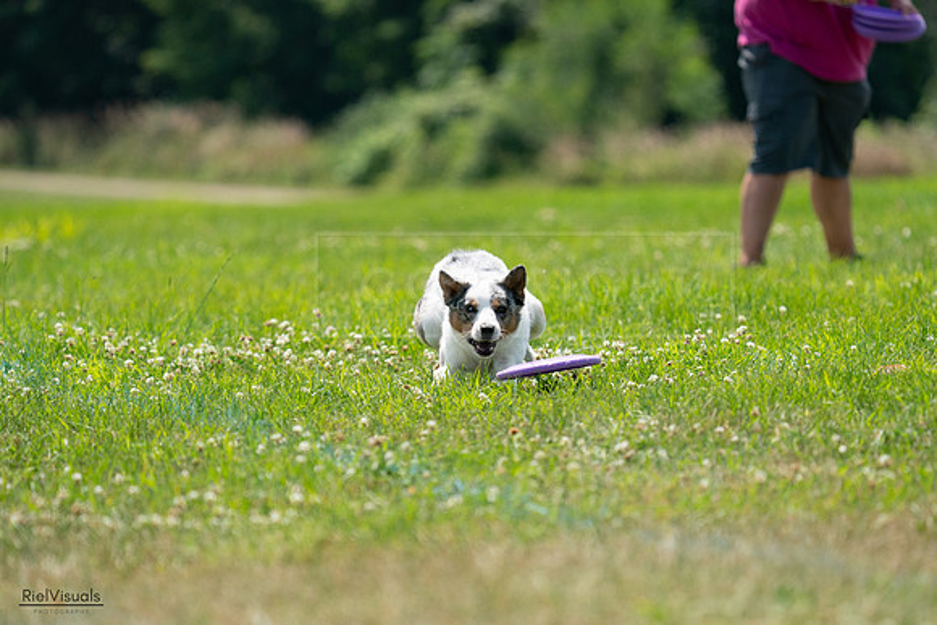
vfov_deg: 4.0
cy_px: 312
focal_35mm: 341
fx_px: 8877
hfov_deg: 6.0
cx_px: 468
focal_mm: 341
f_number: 6.3
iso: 1000
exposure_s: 1/4000
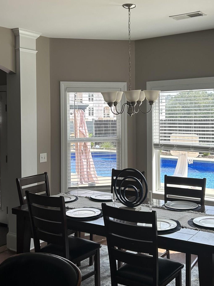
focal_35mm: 44
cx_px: 128
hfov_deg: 32.8
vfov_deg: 42.8
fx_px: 363
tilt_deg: -0.4
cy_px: 116
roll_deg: -0.5
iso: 50
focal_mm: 5.7
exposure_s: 1/461
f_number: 1.5
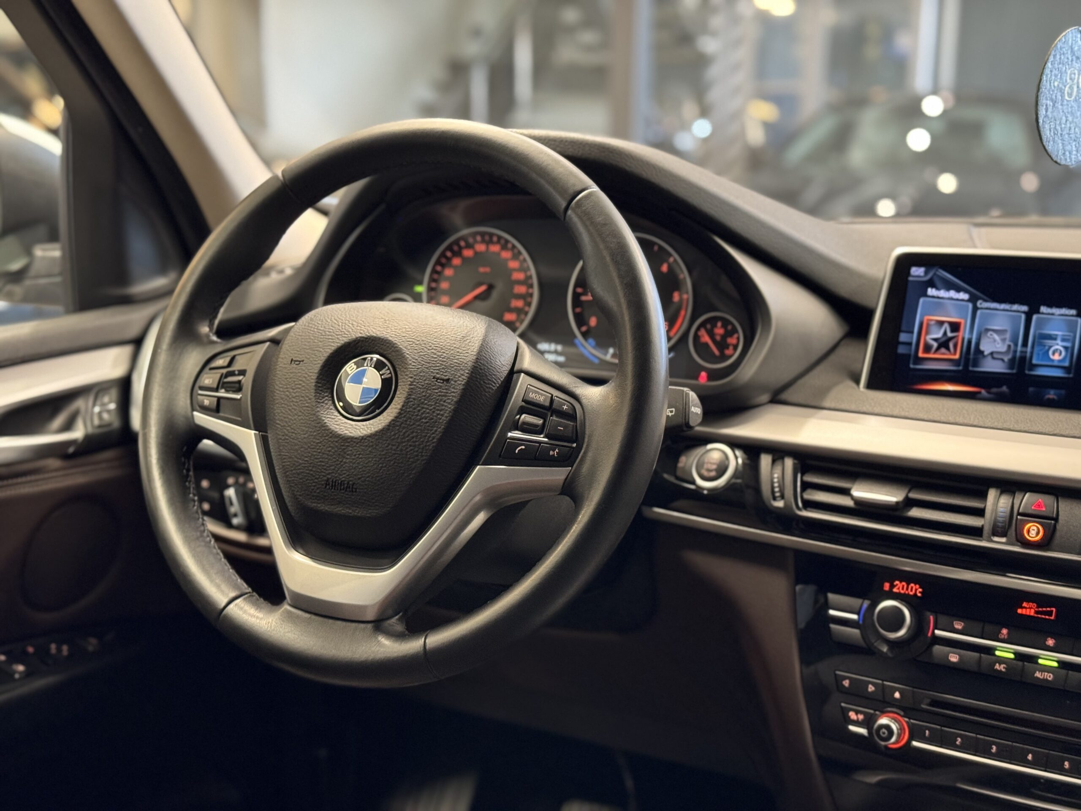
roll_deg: -0.8
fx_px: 1499
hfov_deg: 39.7
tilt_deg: -12.6
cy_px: 406
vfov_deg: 30.3
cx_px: 540
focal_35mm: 48
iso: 400
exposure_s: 1/39
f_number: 1.78
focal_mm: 6.76
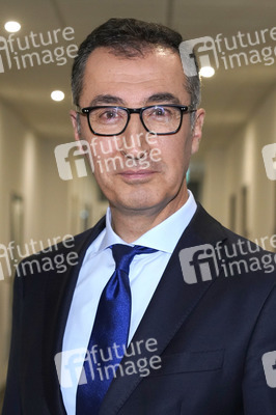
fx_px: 714
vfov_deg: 32.4
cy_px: 208
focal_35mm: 62
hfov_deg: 21.9
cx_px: 138
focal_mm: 62
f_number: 5
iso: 2000
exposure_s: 1/60
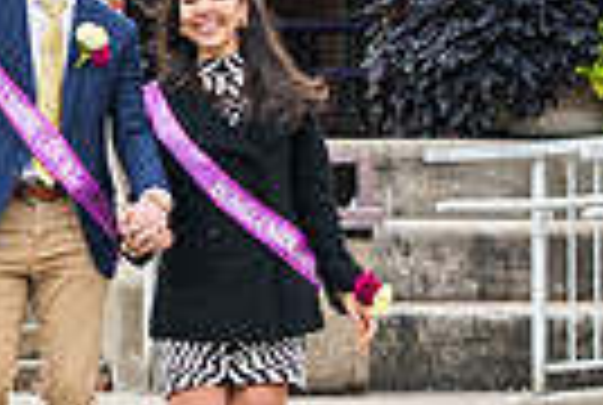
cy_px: 110
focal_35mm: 302
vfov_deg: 4.6
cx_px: -216
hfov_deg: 6.7
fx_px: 5070
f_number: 4.5
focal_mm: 70
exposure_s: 1/400
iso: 250
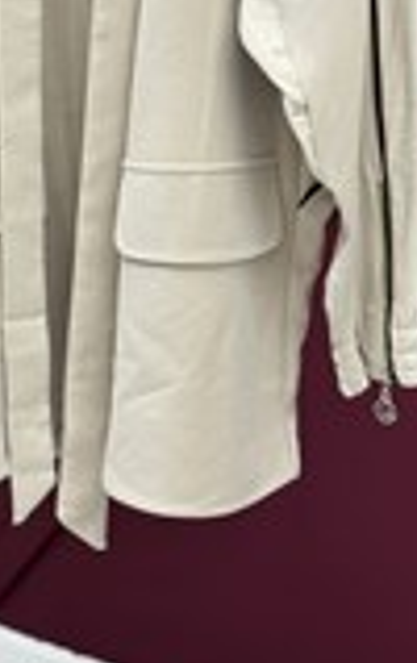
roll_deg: -0.5
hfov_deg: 10.0
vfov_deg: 15.5
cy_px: 23
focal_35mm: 132
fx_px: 2389
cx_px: 96
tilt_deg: -10.8
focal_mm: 6.76
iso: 50
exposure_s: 1/121
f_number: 1.78
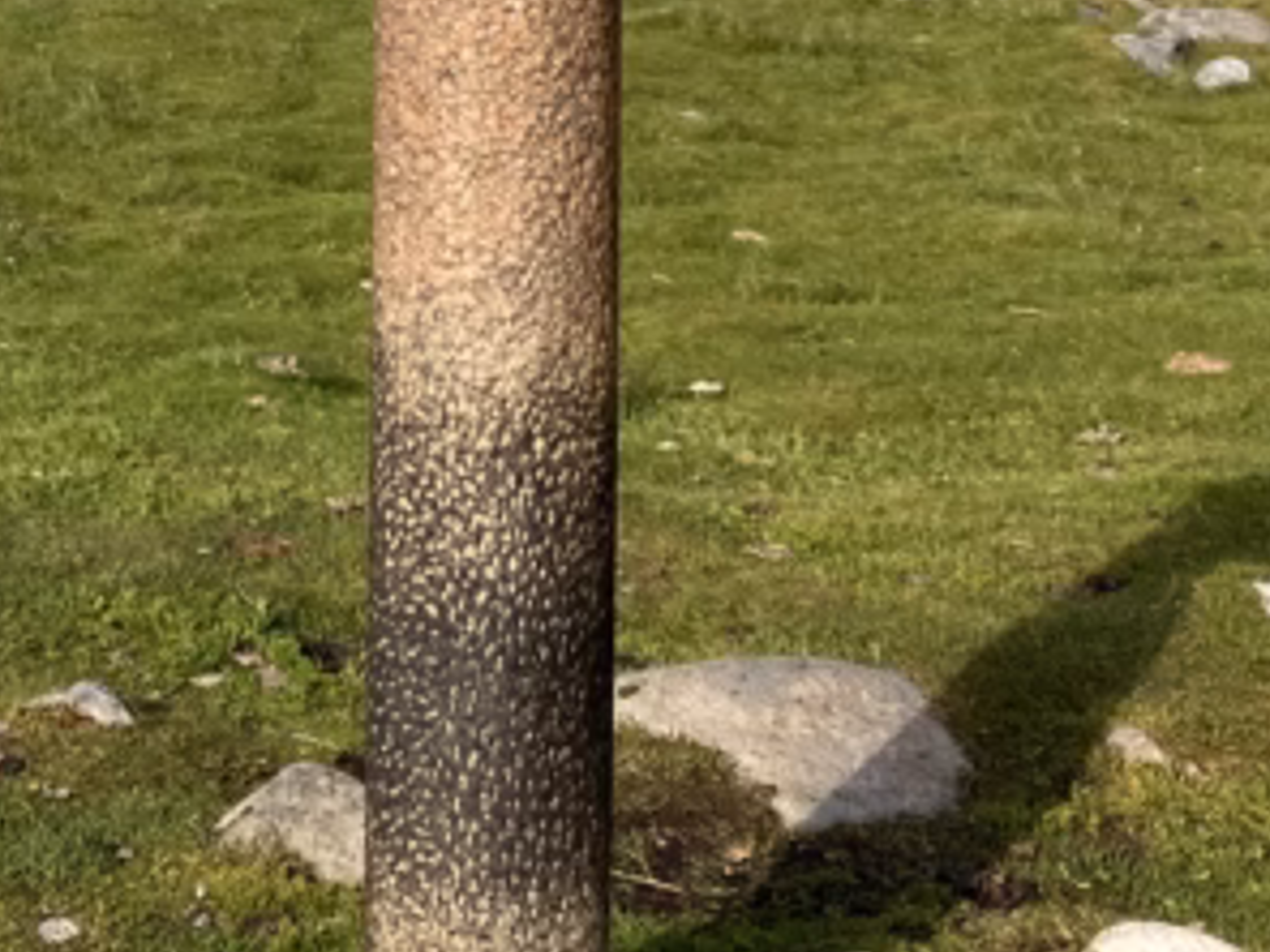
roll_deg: -0.4
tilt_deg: +0.7
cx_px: -30
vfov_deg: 14.5
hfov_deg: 19.6
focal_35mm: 97
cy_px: -334
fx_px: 3559
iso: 32
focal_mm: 3.99
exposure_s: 1/1799
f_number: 1.8
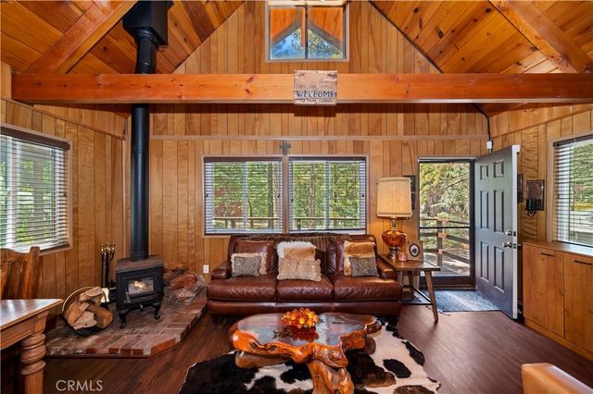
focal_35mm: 14
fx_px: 230
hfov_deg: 104.3
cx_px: 296
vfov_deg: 81.1
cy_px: 197
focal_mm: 14
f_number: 8
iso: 400
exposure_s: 1/20
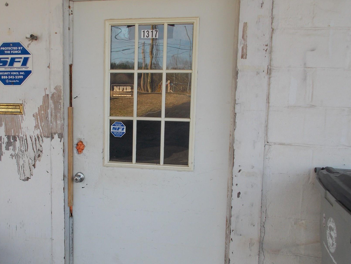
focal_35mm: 38
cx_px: 133
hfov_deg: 48.5
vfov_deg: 37.7
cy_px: 146
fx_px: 385
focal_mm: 5.3
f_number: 3.3
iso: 125
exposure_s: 1/250
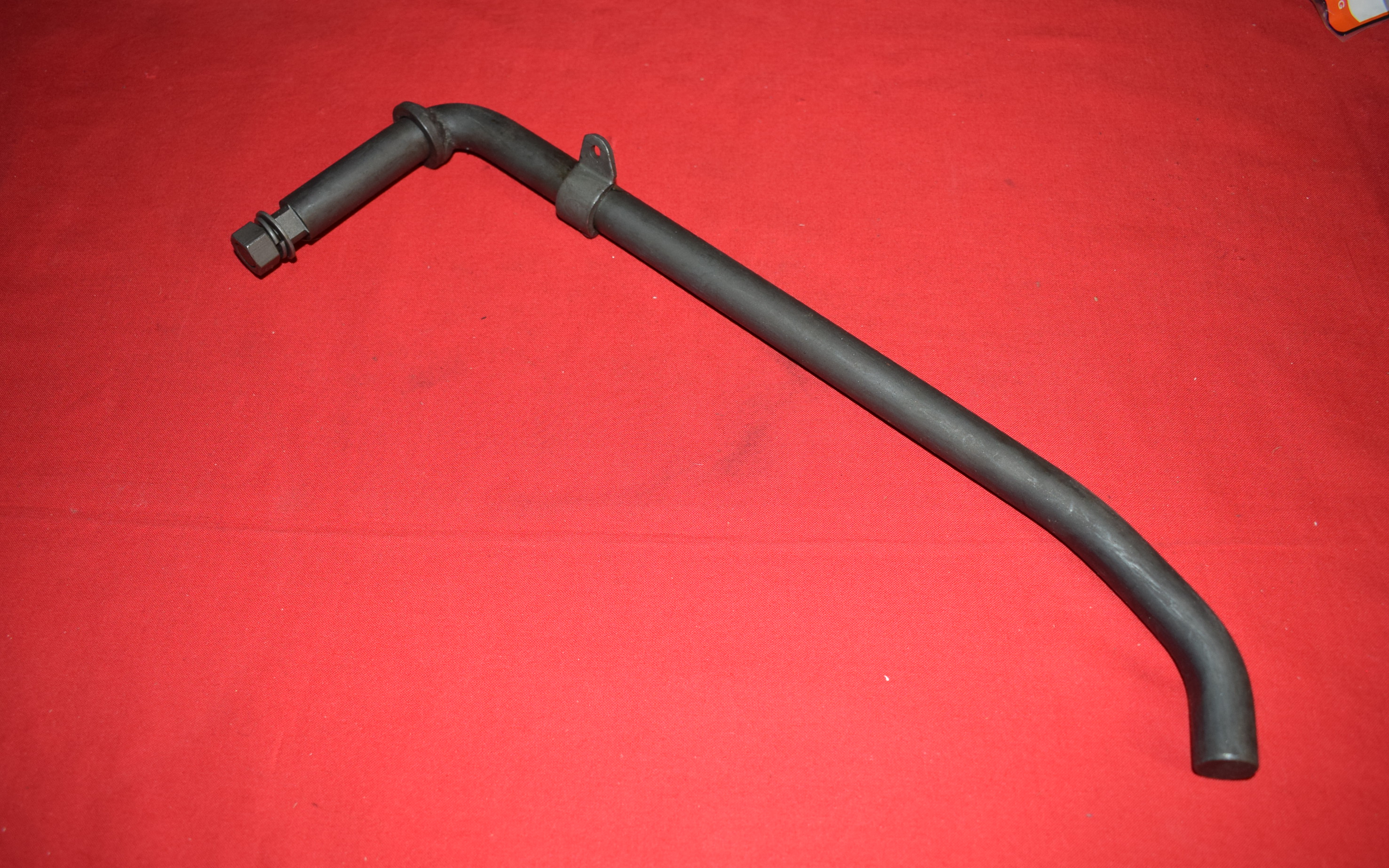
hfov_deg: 61.2
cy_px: 459
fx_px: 1174
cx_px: 689
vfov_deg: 40.6
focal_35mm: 31
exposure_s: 1/125
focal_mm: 20
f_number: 5
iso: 640
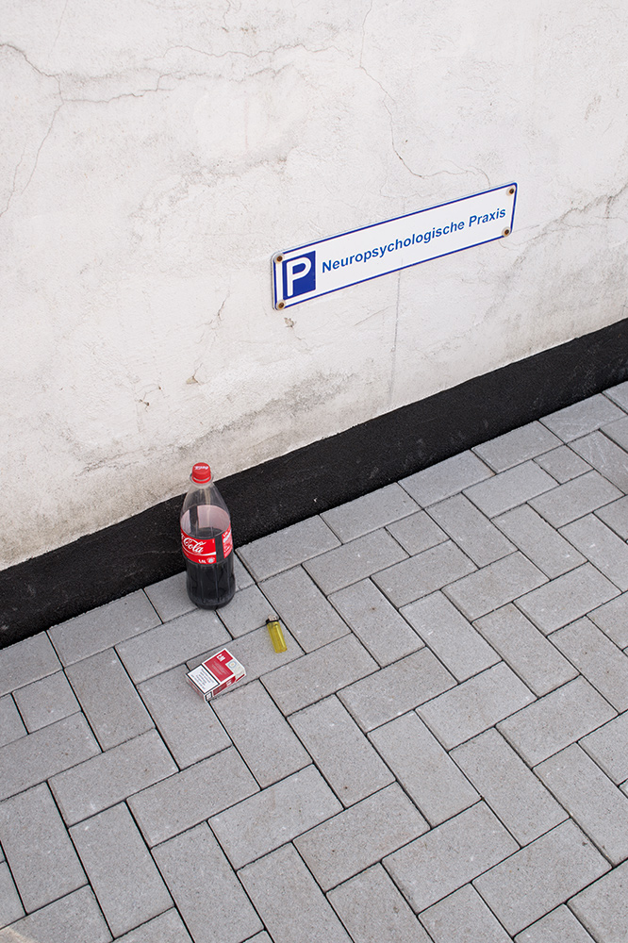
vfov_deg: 54.5
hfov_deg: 37.8
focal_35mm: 35
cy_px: 472
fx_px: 916
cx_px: 314
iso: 125
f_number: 8
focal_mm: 35
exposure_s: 1/60
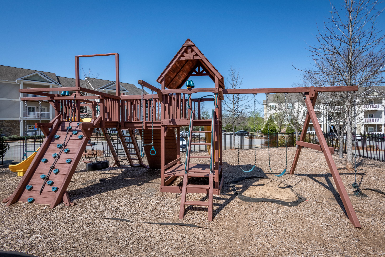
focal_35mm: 17
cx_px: 192
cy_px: 128
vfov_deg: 70.4
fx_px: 182
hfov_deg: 93.3
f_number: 11
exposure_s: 1/800
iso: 400
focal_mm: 17
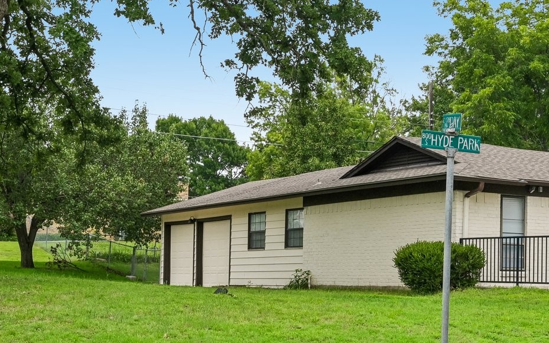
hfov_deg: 28.6
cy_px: 223
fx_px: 1002
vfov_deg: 19.4
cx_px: 555
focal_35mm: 67
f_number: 8
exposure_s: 1/640
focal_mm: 30
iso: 400
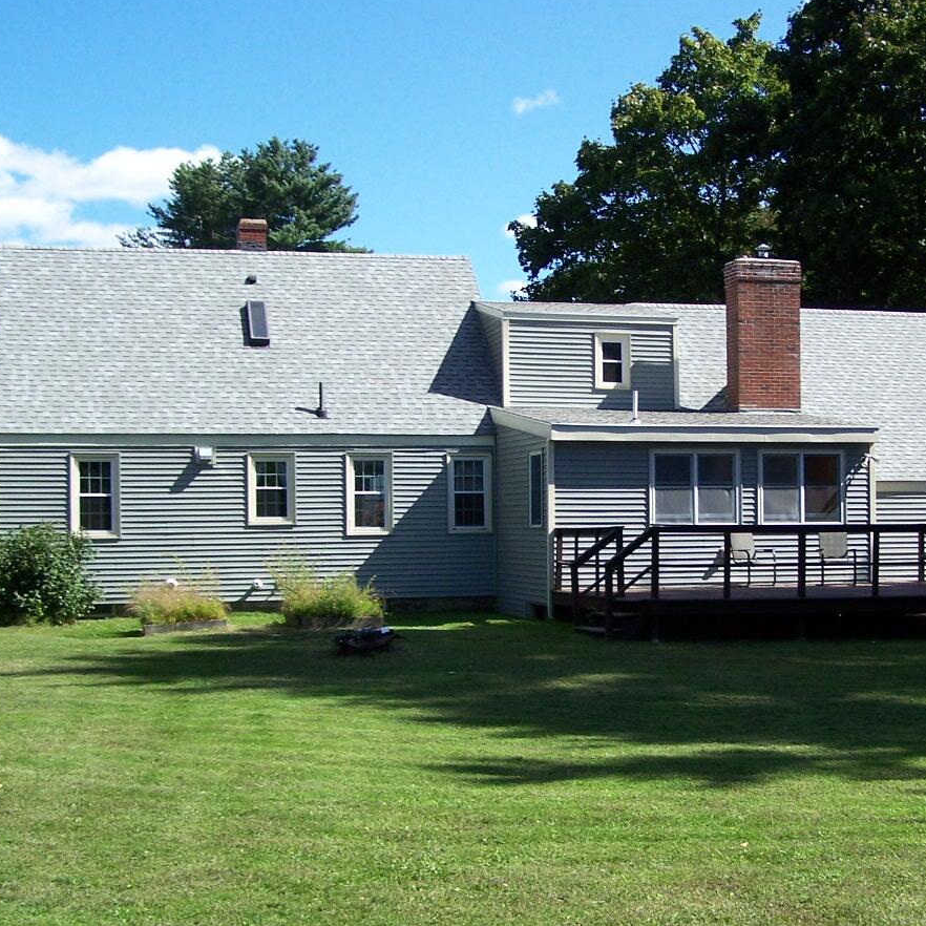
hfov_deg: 29.9
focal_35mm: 57
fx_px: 1725
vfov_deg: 30.0
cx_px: 602
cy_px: 542
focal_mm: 6.3
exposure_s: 1/800
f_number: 2.8
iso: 80
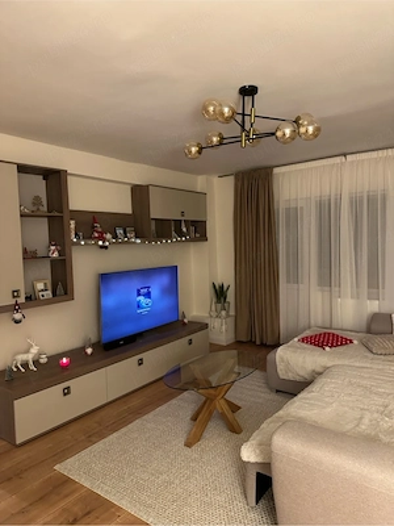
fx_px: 364
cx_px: 197
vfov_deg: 71.6
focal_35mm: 24
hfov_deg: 56.8
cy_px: 263
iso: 640
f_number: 1.78
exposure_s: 1/33
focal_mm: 6.86
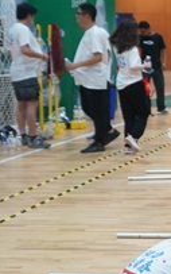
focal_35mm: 103
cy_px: 136
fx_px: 767
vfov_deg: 20.2
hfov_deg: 10.8
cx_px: 408
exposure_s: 1/125
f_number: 4
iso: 1600
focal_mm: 32
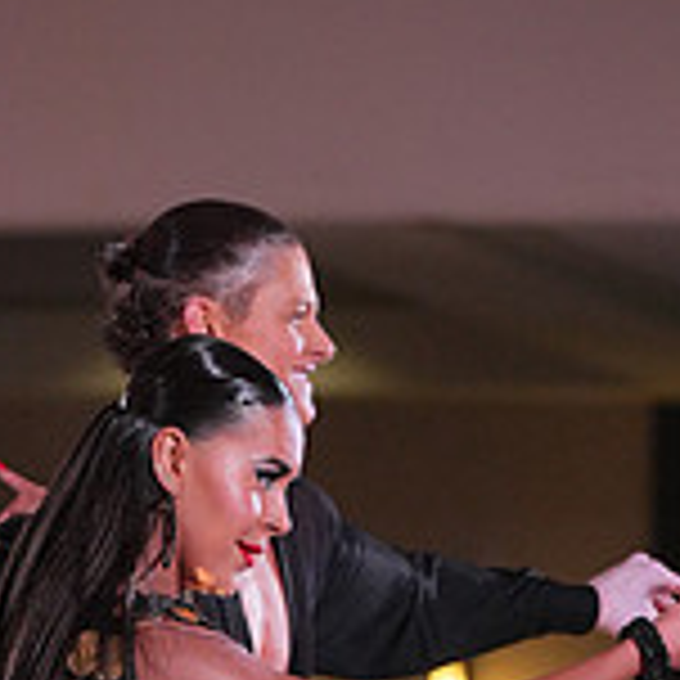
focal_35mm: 409
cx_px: 196
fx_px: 9090
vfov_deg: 4.2
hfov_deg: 4.3
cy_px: 1189
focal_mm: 125
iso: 2000
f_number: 4
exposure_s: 1/500
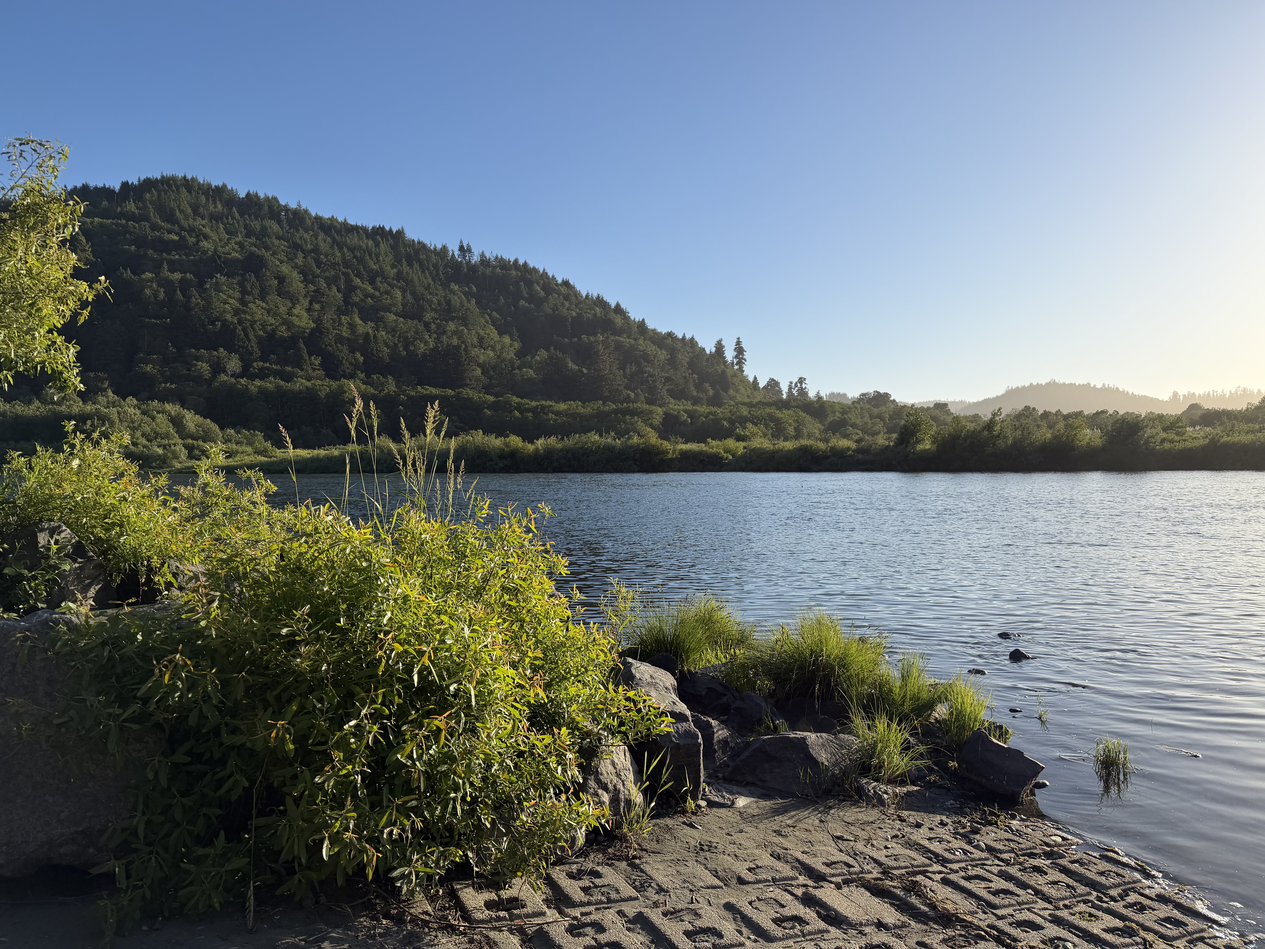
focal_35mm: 24
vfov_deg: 56.8
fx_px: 877
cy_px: 474
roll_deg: +1.4
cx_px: 632
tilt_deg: -1.0
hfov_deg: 71.6
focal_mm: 6.76
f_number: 1.78
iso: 80
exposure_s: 1/4167
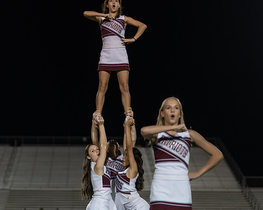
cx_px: 96
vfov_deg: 15.1
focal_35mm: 102
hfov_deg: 18.8
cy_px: 93
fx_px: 794
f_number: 1.2
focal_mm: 50
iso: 500
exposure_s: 1/1250
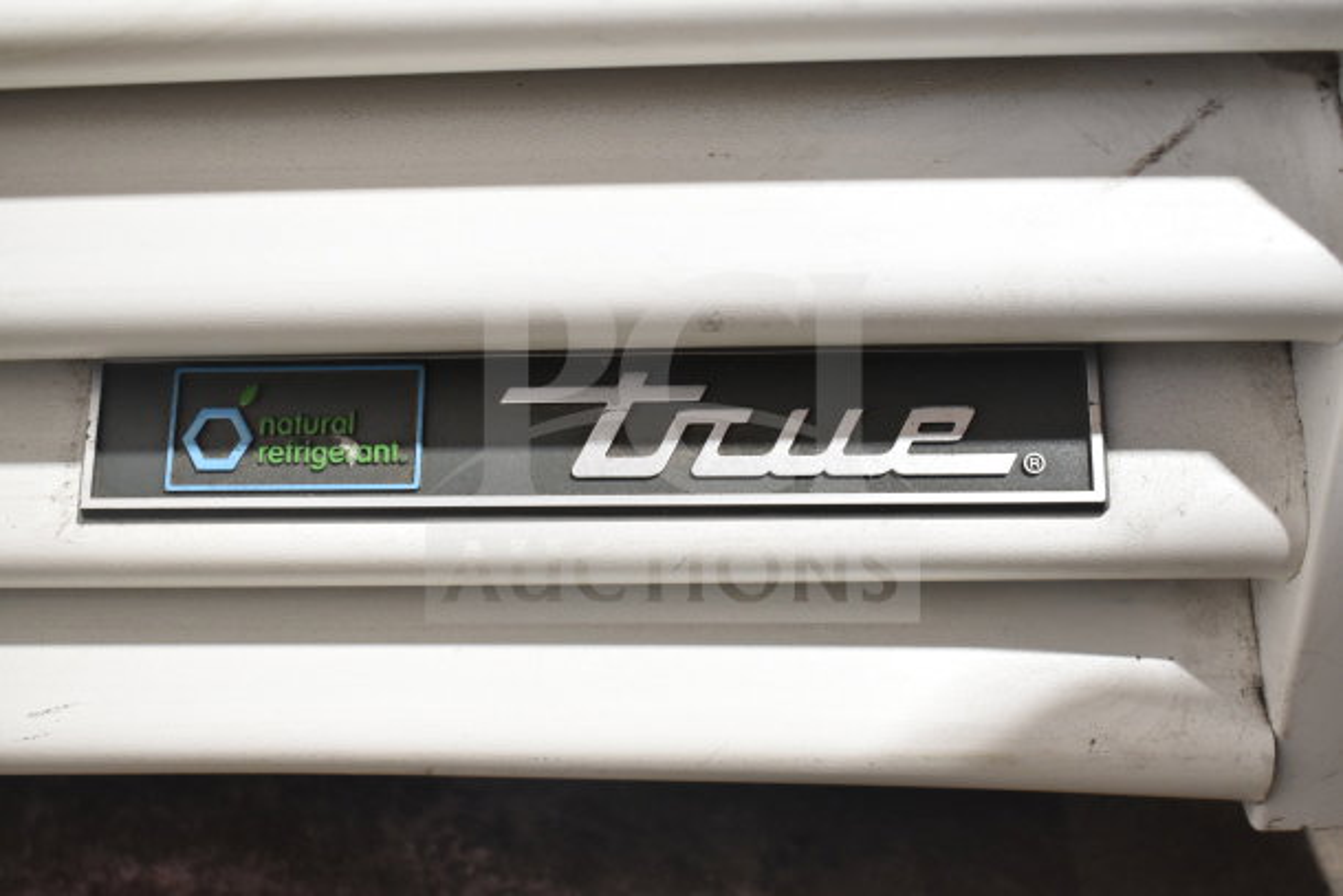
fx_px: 1567
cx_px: 672
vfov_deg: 31.9
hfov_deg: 46.4
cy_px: 448
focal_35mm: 42
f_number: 4.2
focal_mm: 28
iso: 800
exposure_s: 1/50
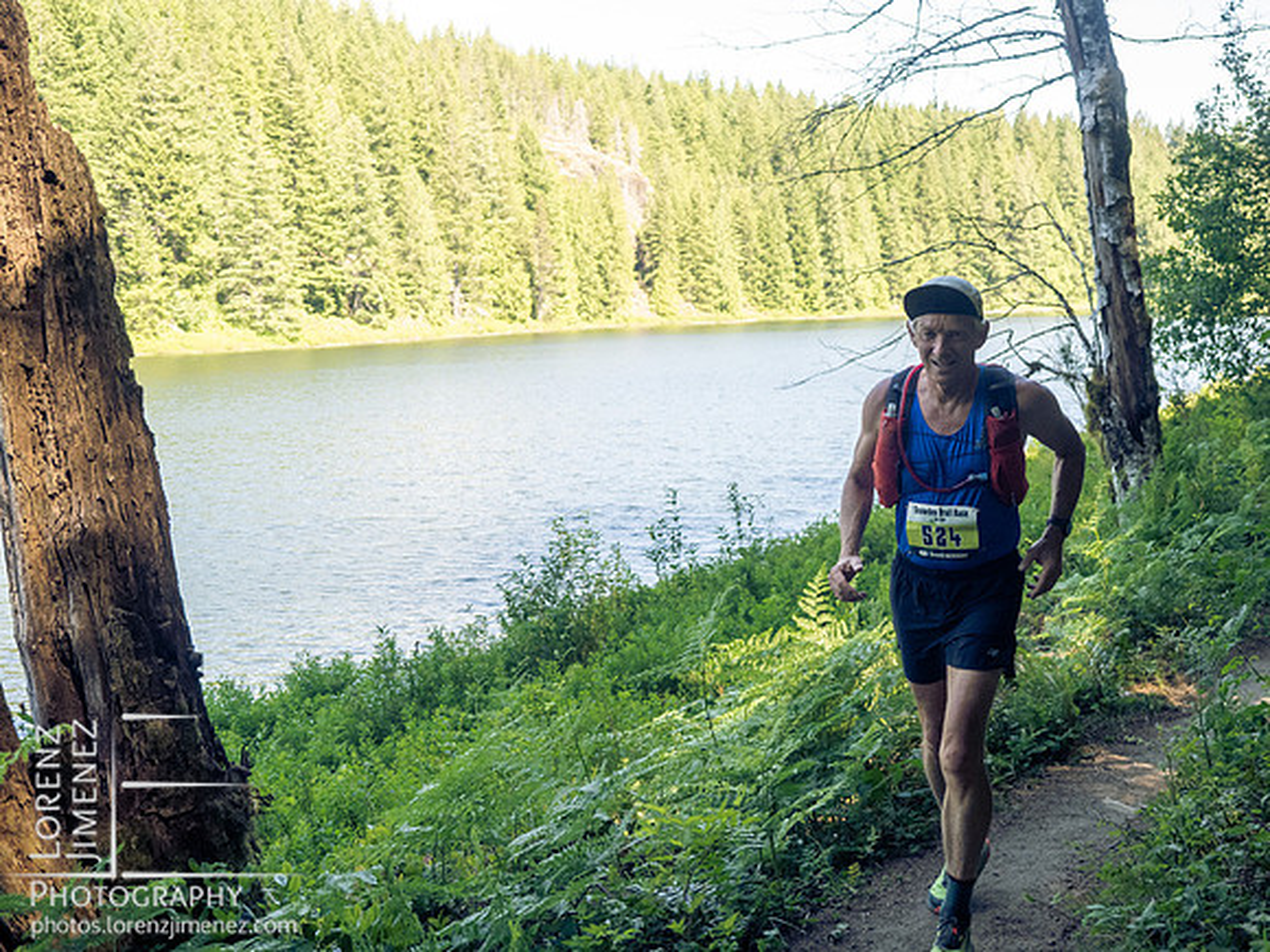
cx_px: 635
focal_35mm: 44
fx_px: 1614
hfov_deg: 42.9
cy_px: 476
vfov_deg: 32.9
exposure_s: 1/1000
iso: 800
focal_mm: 22
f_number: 2.8
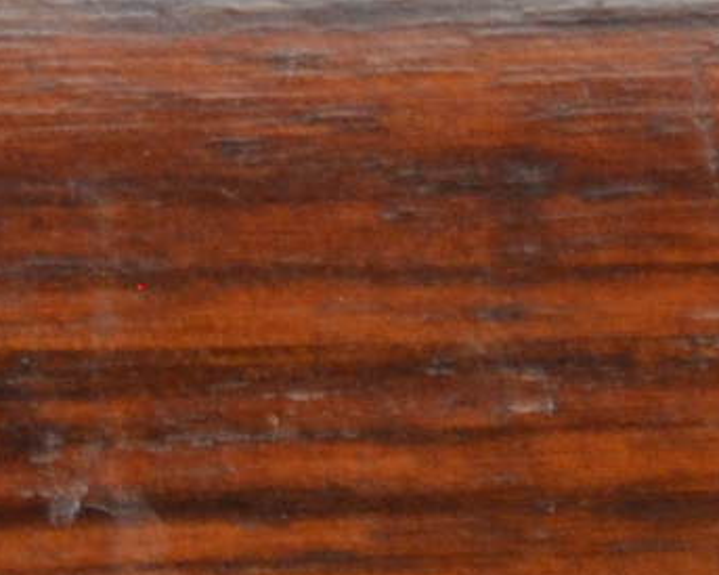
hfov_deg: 1.4
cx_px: -750
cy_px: -556
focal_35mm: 1363
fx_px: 28995
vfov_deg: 1.1
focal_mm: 135
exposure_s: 1/125
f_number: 5.6
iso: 1100
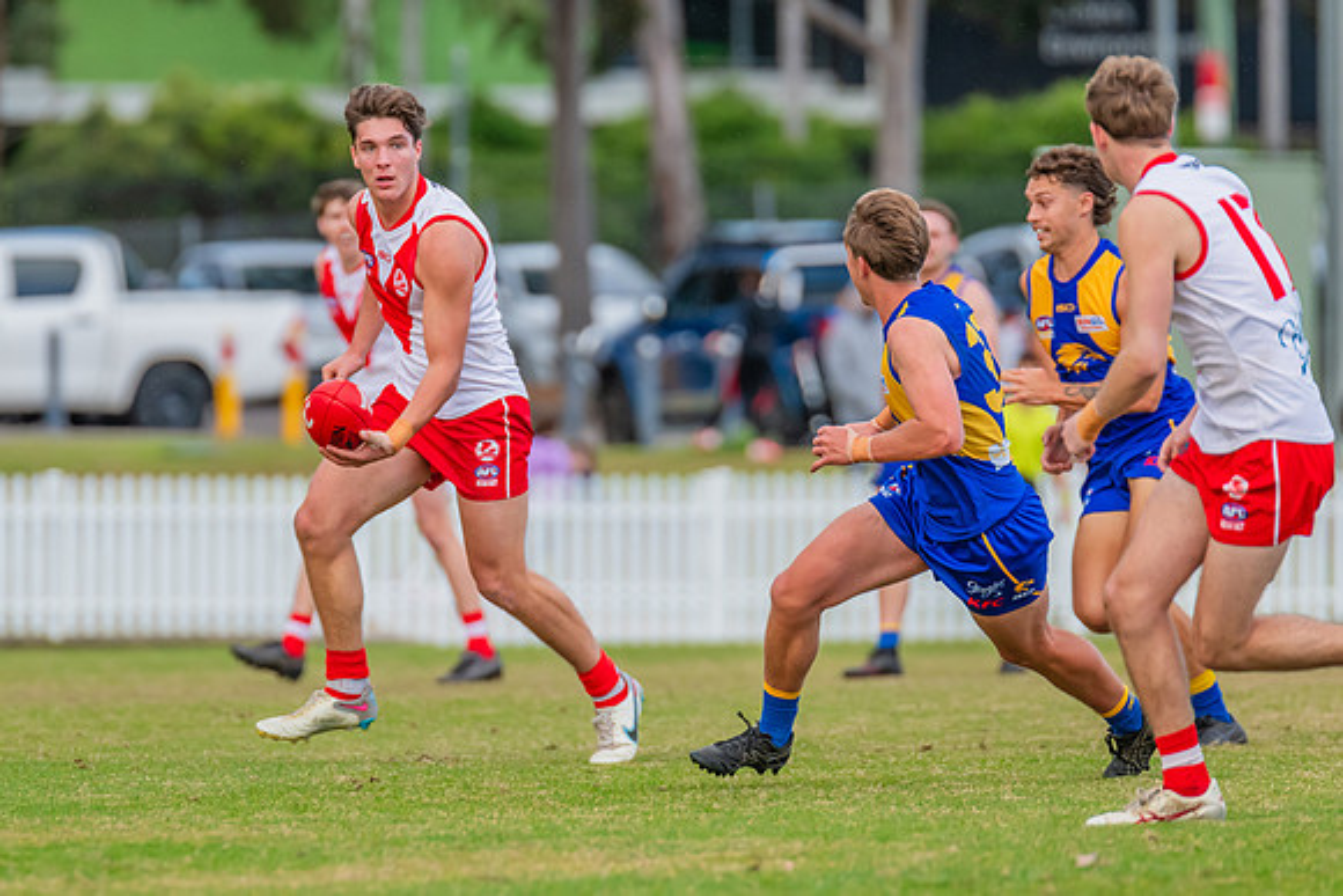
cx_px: 419
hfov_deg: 4.1
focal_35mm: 504
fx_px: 18813
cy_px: 379
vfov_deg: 2.7
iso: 800
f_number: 5
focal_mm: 360
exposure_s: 1/1250
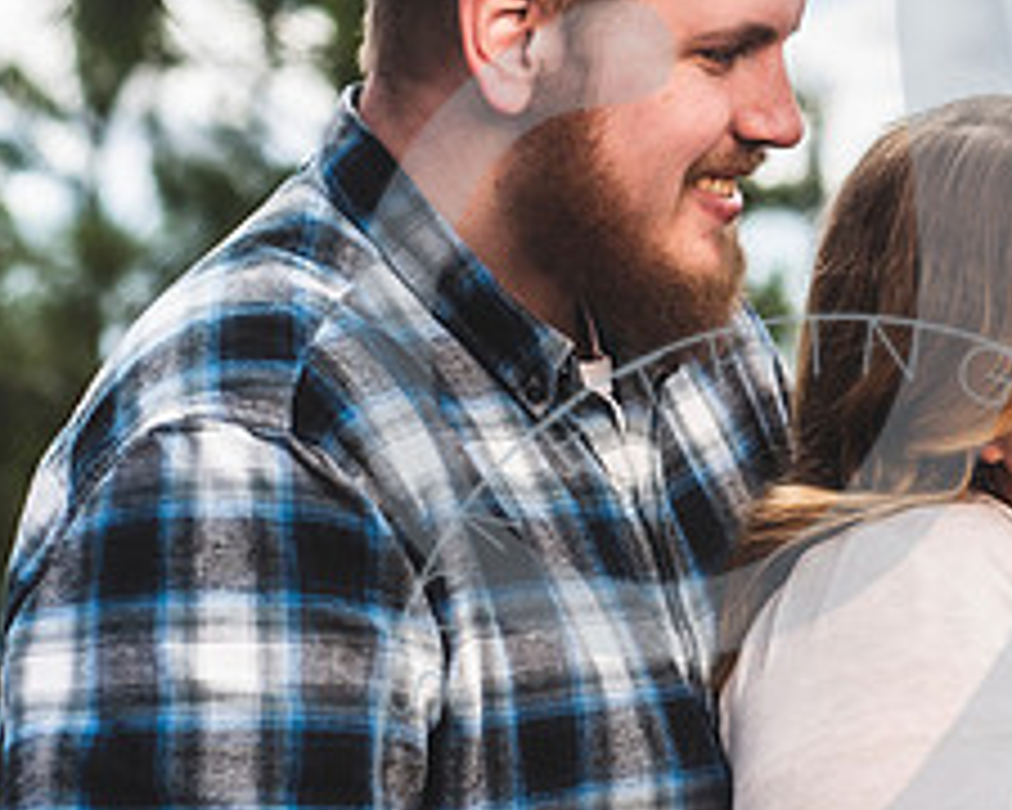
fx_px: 3624
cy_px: 398
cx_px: 1061
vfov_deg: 12.7
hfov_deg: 15.5
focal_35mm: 121
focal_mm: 50
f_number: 2.8
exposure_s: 1/2000
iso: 100
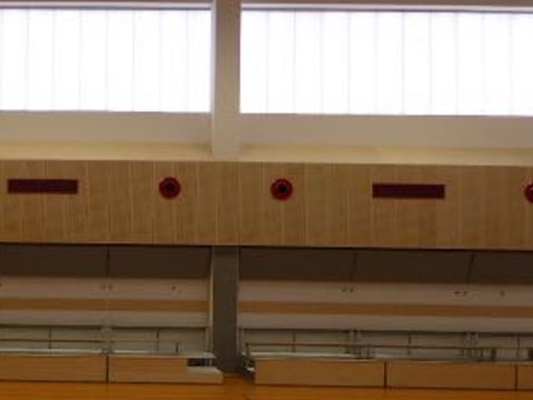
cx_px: 76
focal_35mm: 50
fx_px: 770
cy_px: 259
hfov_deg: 36.3
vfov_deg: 29.0
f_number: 3.3
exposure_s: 1/60
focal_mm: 4.3
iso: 100
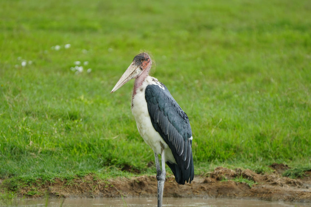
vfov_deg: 2.4
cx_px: 143
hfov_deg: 3.6
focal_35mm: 574
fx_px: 4958
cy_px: 141
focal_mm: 400
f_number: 6.3
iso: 320
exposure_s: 1/500
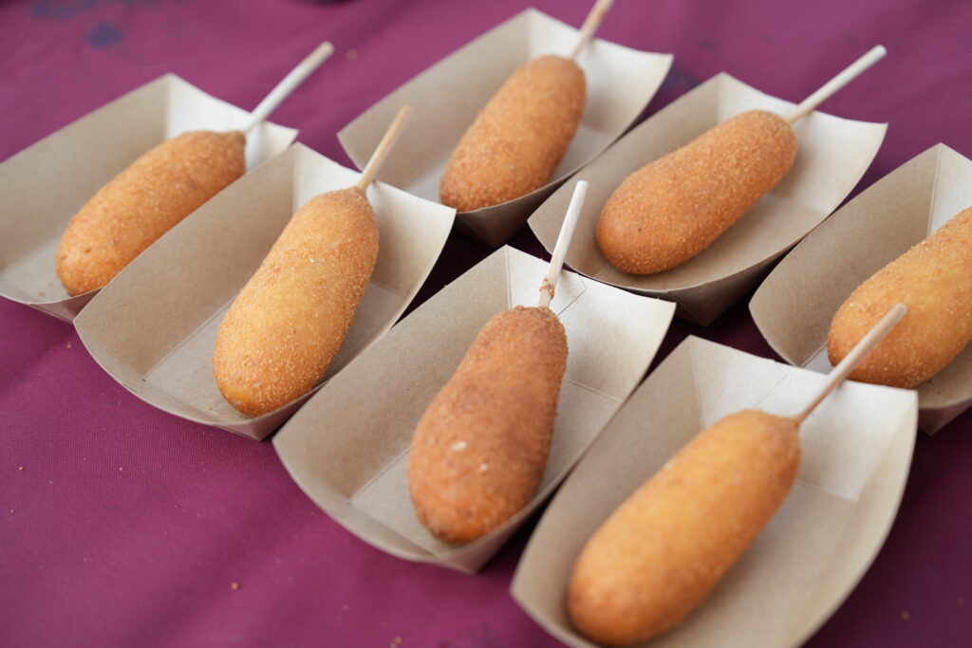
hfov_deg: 31.9
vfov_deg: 21.6
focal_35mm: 63
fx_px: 1701
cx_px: 486
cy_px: 324
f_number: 3.5
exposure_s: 1/160
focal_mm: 63
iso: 400
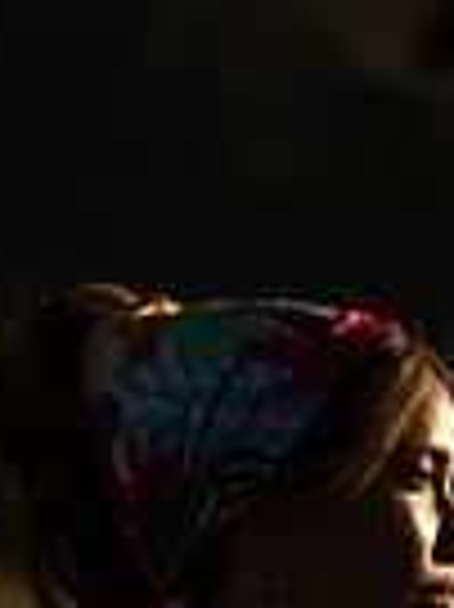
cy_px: 865
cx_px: 391
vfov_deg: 10.3
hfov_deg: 8.0
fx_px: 3258
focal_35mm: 186
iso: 50
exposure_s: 1/6400
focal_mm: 58
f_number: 1.4
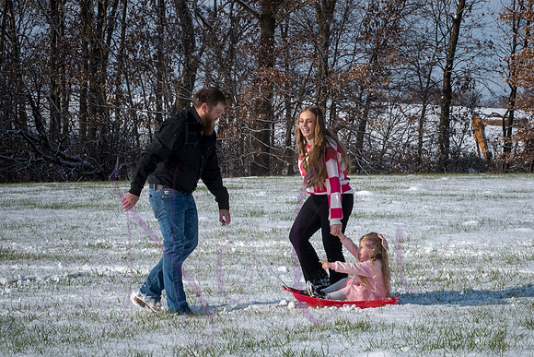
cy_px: 202
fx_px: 1778
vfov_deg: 11.4
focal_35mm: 120
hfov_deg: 17.1
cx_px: 324
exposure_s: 1/1000
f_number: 16
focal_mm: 80
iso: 640
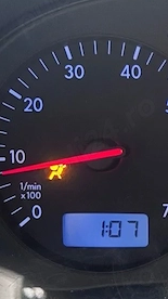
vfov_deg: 25.9
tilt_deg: -25.9
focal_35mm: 82
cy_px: 176
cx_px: 297
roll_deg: -0.6
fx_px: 650
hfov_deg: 13.3
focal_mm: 5.96
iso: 800
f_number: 1.6
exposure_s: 1/13
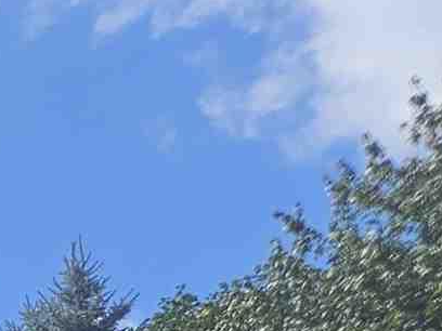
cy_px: 1209
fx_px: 2209
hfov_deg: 8.4
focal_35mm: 173
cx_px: -1108
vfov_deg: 7.0
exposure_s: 1/1686
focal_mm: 5.4
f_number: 1.8
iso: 25
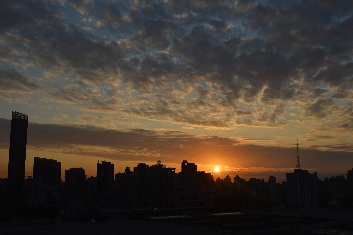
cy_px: 118
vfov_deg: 36.8
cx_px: 176
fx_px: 353
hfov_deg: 53.2
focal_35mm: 36
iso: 100
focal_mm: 24
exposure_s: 1/400
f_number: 10
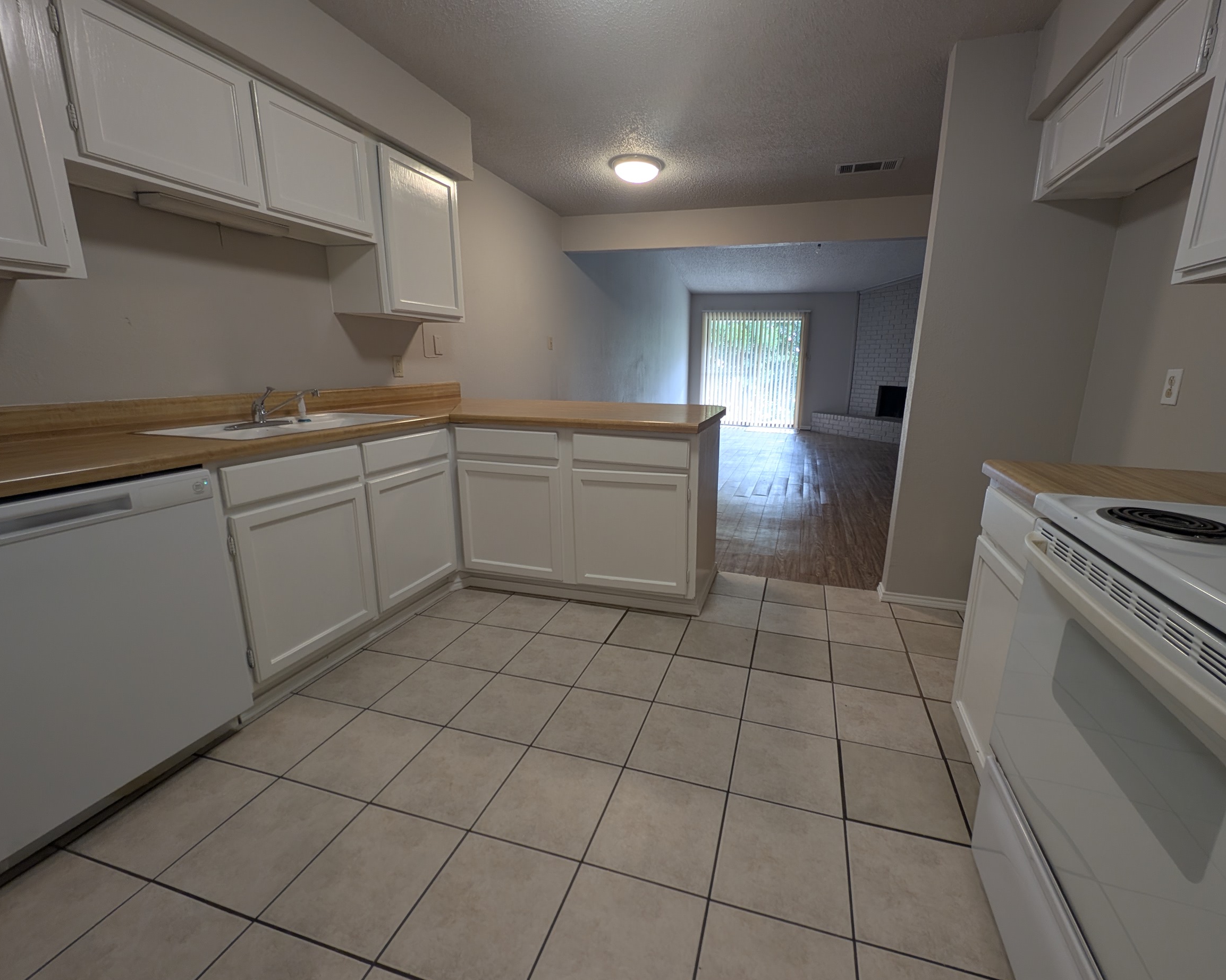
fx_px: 472
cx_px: 658
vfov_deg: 92.2
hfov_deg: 104.7
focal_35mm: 13
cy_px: 476
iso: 55
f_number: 1.95
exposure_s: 1/40
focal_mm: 2.23
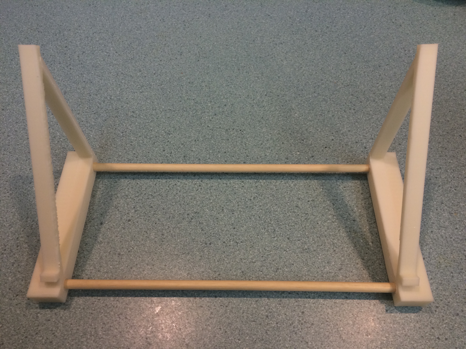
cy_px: 174
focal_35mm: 29
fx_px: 390
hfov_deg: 61.7
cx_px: 233
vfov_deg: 48.2
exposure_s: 1/30
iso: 100
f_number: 2.2
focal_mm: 4.15
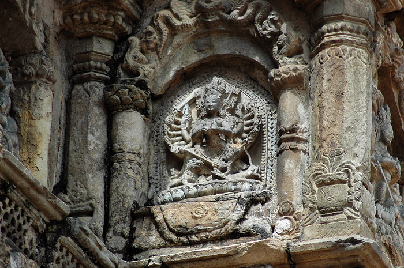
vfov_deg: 3.0
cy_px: 134
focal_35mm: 450
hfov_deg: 4.6
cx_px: 202
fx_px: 5044
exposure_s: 1/500
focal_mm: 300
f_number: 5.6
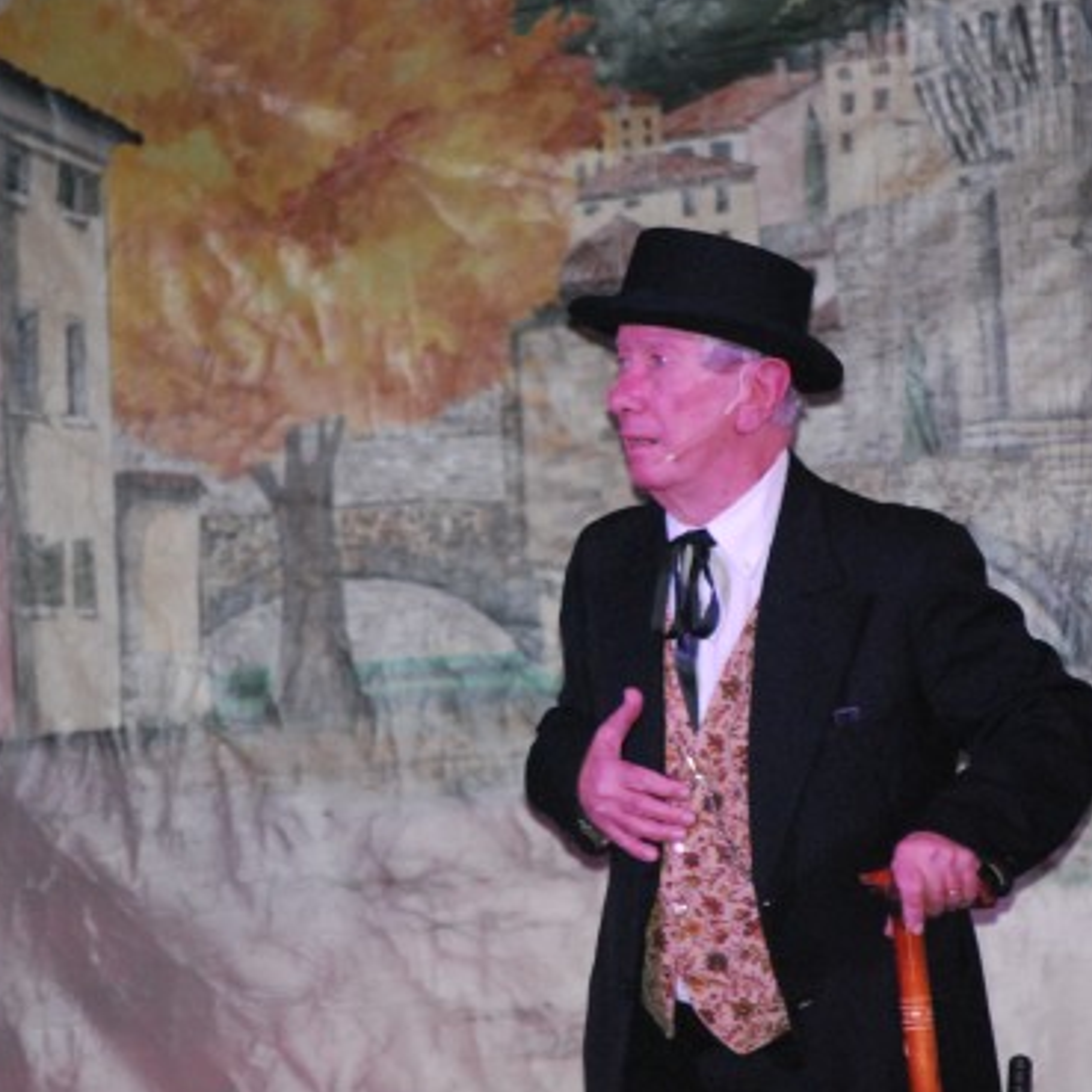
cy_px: 623
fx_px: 11447
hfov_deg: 5.5
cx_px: 666
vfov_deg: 5.5
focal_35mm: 321
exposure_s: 1/60
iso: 1600
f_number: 5.3
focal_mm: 145
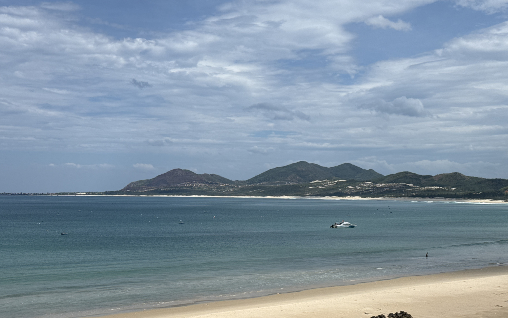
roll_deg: -1.4
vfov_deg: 23.1
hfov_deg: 36.3
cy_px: 187
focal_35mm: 56
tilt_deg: -0.7
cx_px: 256
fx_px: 775
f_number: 1.78
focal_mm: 6.76
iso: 64
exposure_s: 1/11364
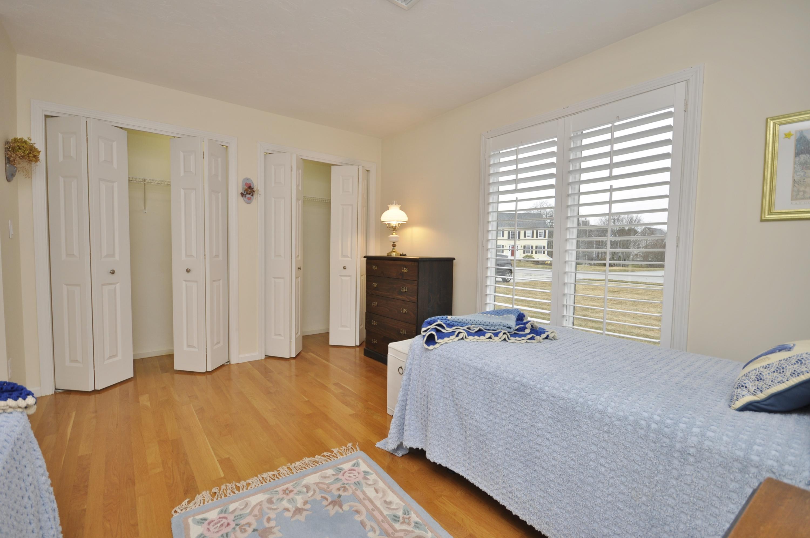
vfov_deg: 71.9
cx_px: 405
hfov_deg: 95.1
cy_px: 269
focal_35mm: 16
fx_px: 371
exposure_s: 1/60
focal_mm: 11
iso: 200
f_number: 5.6
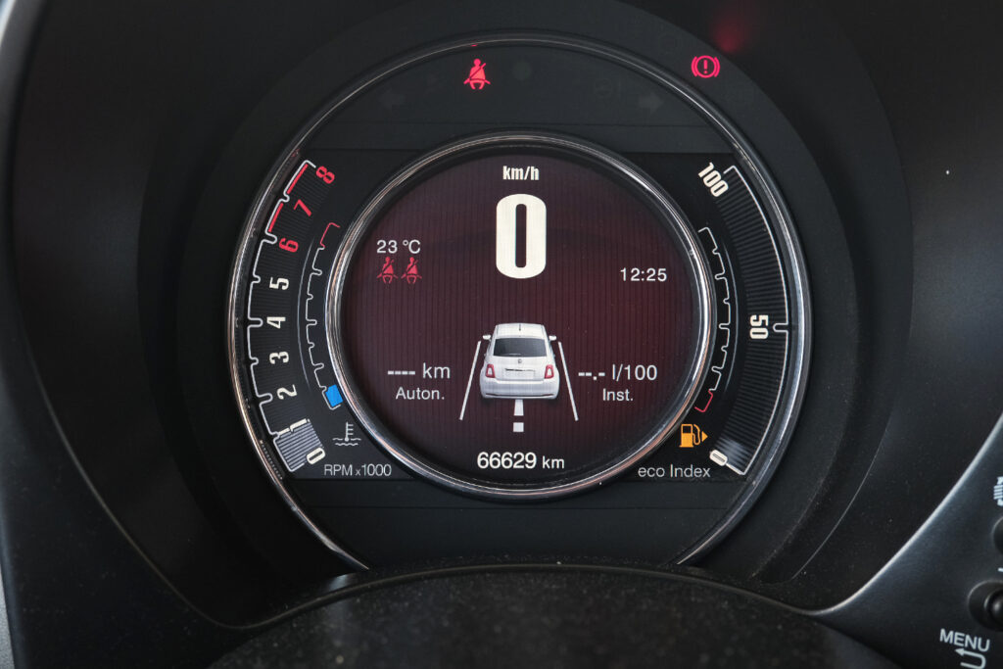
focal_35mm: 38
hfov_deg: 50.7
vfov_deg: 35.1
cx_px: 502
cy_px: 334
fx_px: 1059
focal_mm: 25.6
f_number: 8
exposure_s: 1/125
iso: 2000
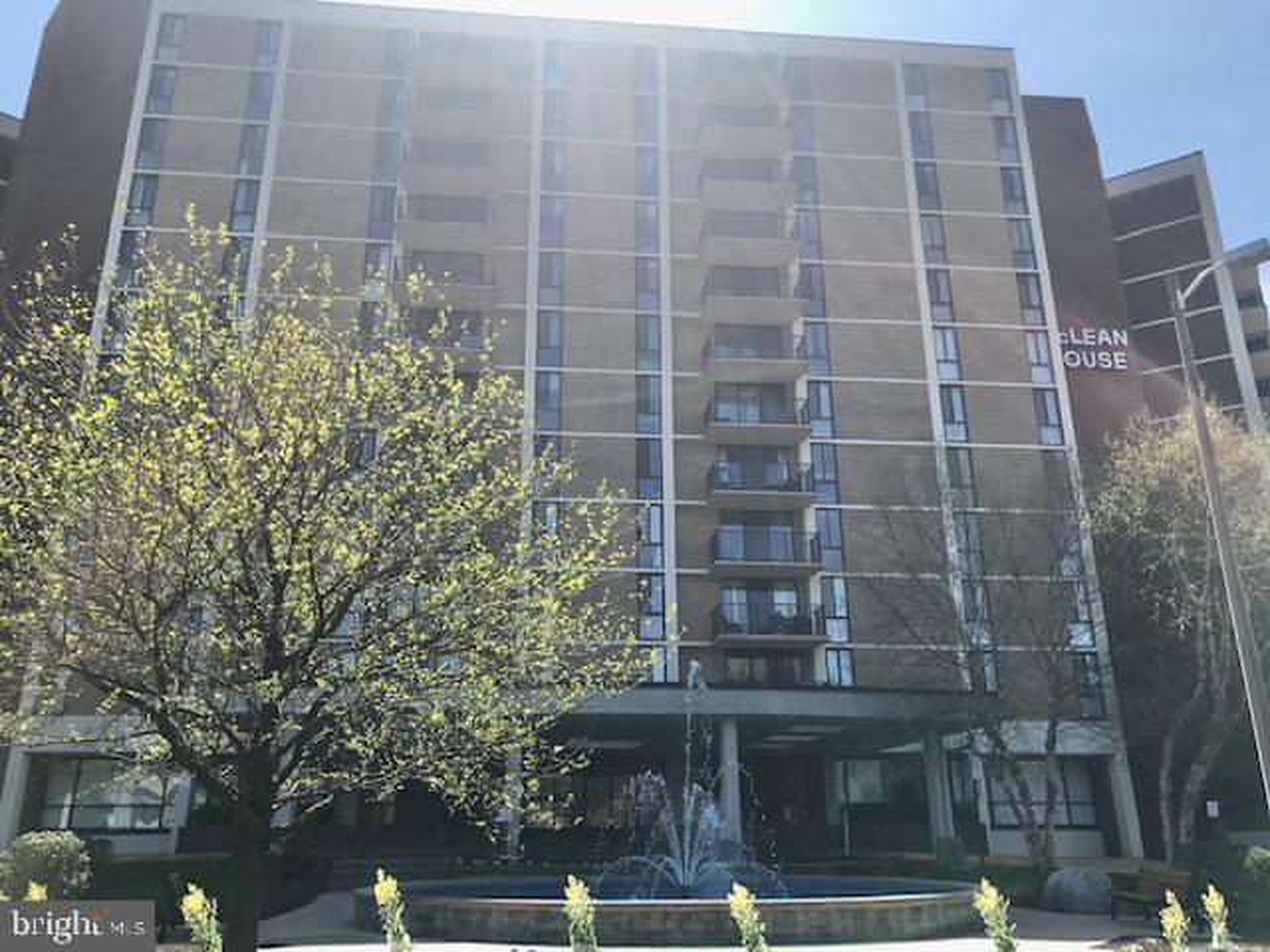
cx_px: 635
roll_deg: +0.0
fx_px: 1027
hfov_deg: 63.4
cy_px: 476
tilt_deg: +19.0
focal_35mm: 28
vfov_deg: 49.7
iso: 20
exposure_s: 1/1953
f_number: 1.8
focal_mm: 3.99
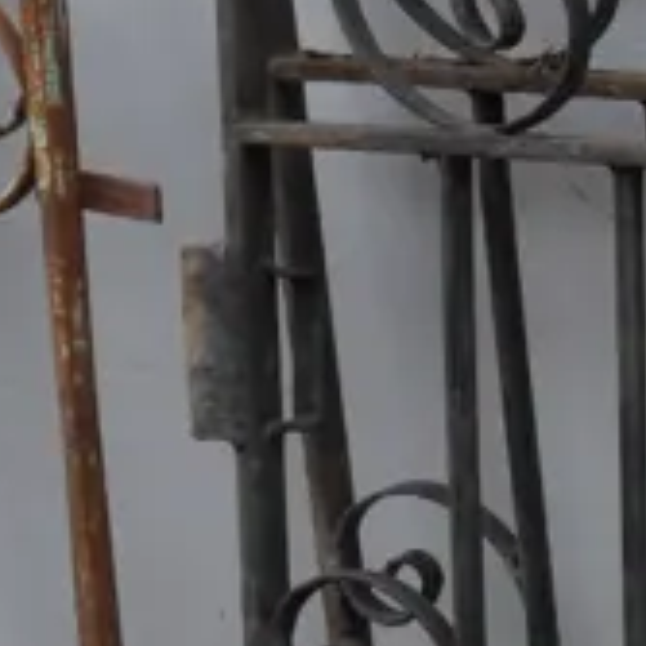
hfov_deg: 8.0
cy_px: 737
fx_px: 4117
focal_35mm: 195
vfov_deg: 8.9
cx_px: 1795
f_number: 4
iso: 200
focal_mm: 18
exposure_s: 1/125
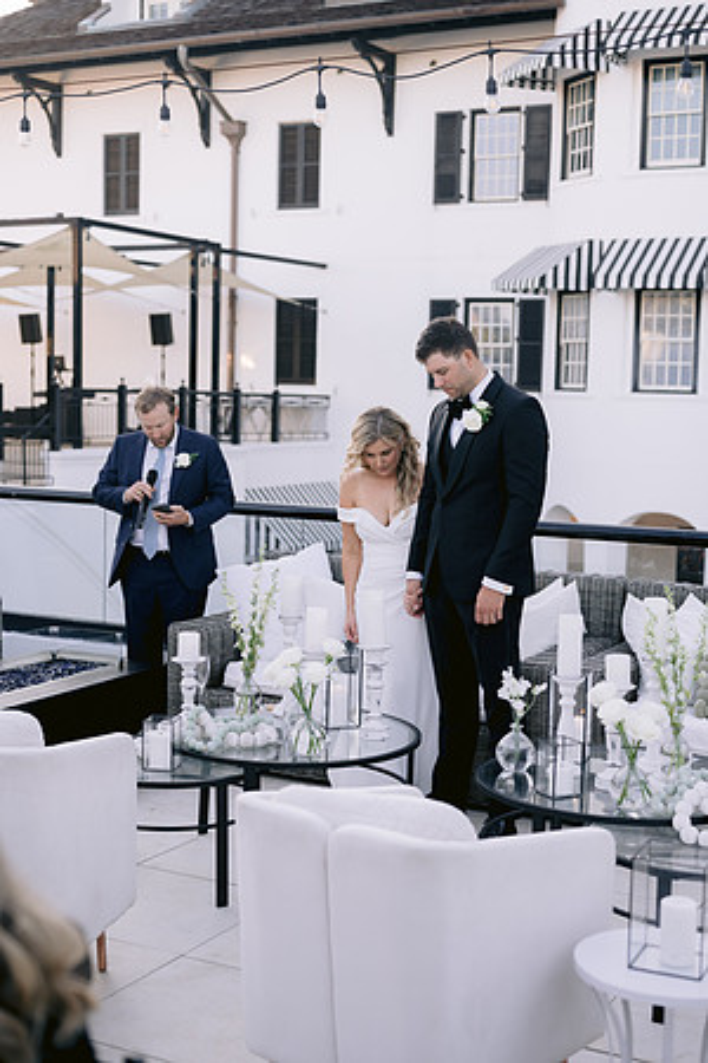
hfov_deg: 27.0
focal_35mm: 50
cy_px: 532
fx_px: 1475
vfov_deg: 39.6
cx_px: 354
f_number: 2.8
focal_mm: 50
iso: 400
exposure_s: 1/640
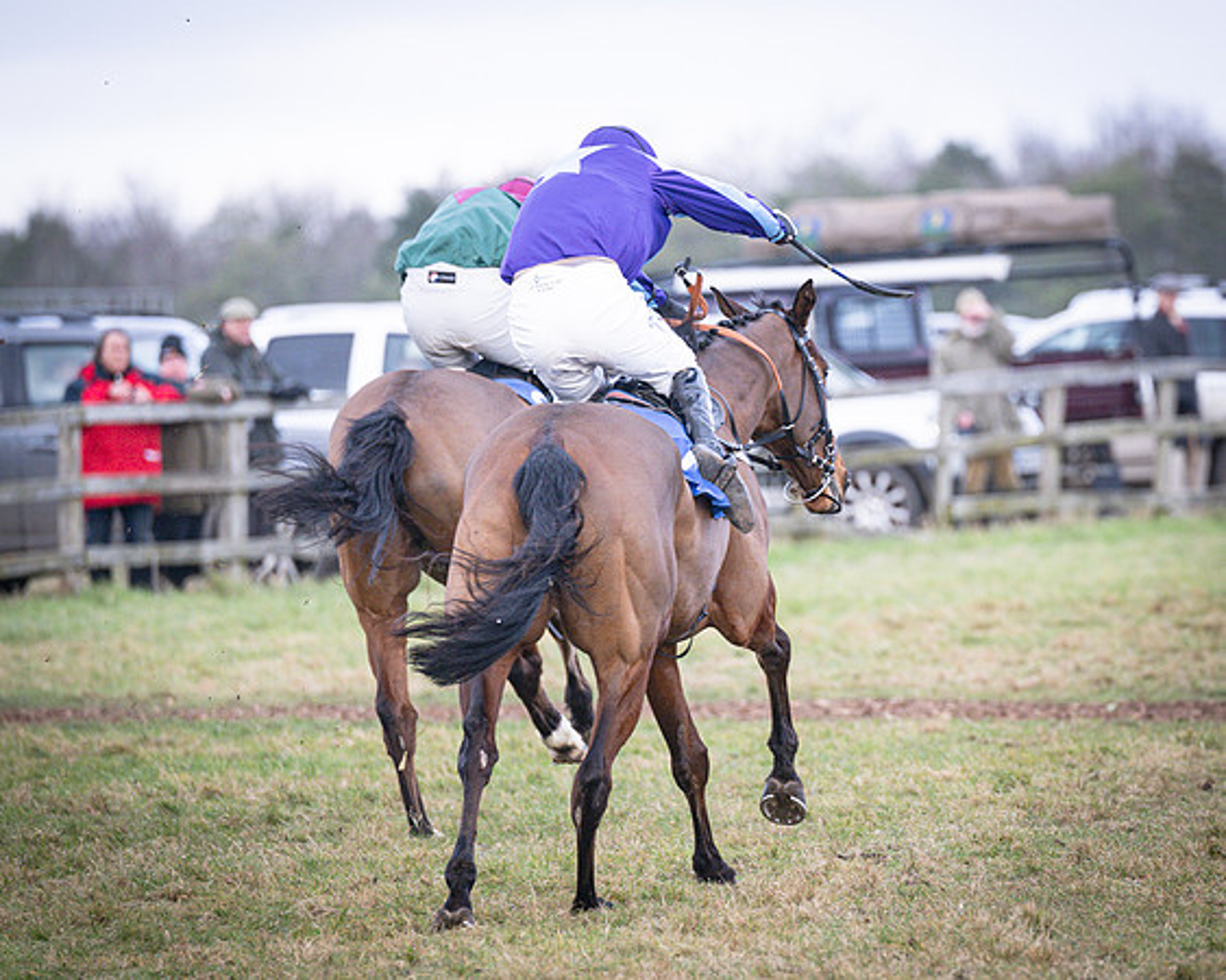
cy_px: 553
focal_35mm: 393
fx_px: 14253
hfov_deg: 4.9
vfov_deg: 3.9
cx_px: 879
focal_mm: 195
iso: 400
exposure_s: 1/1600
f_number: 2.8
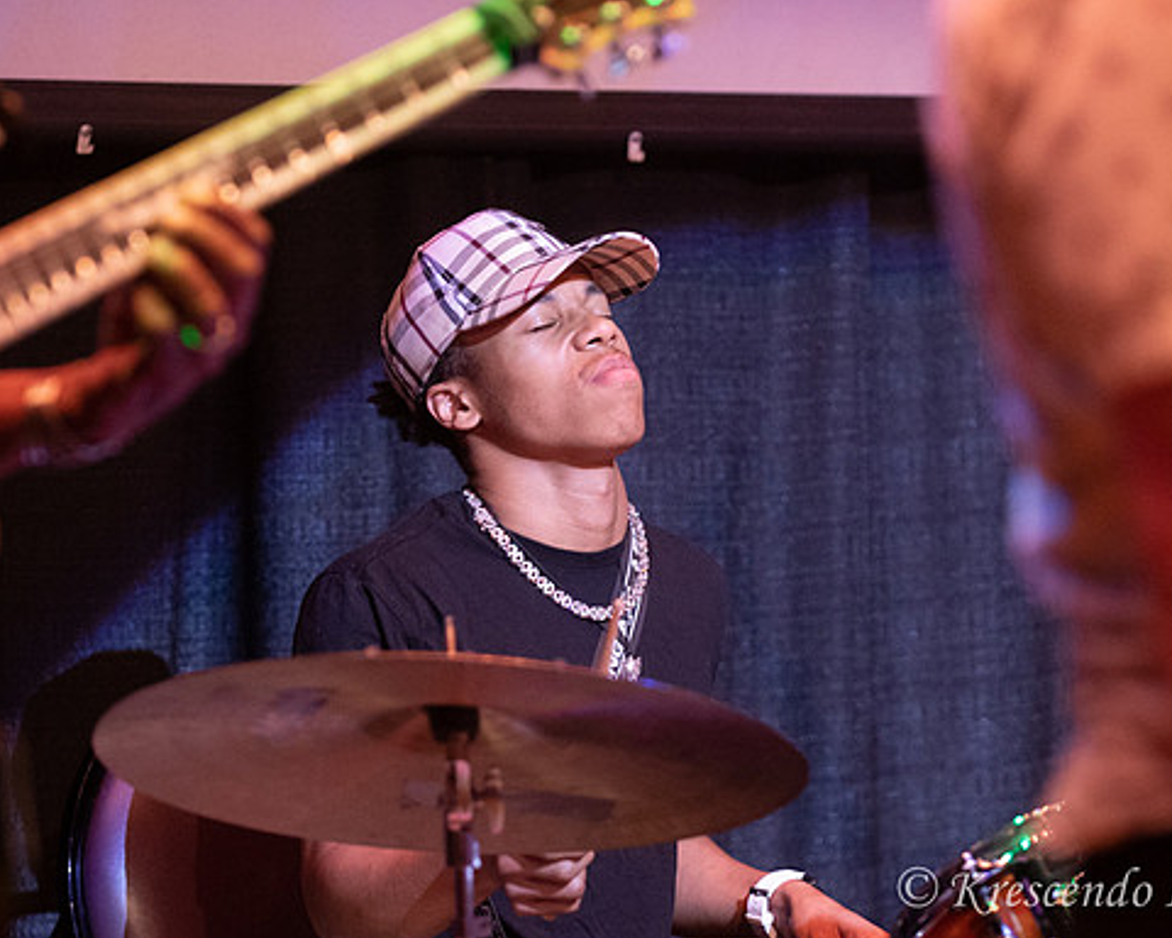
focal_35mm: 204
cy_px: 470
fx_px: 7076
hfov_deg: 9.5
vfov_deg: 7.6
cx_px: 608
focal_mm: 120
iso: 3200
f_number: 2.8
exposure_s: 1/200
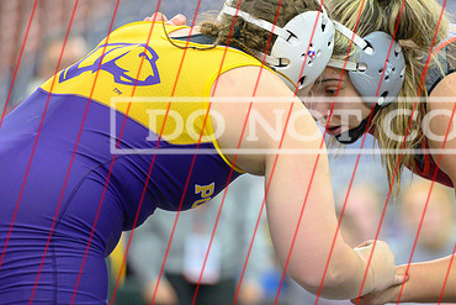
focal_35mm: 306
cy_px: 134
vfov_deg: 4.5
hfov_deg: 6.7
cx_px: 339
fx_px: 3877
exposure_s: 1/640
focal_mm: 195
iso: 4000
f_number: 2.8
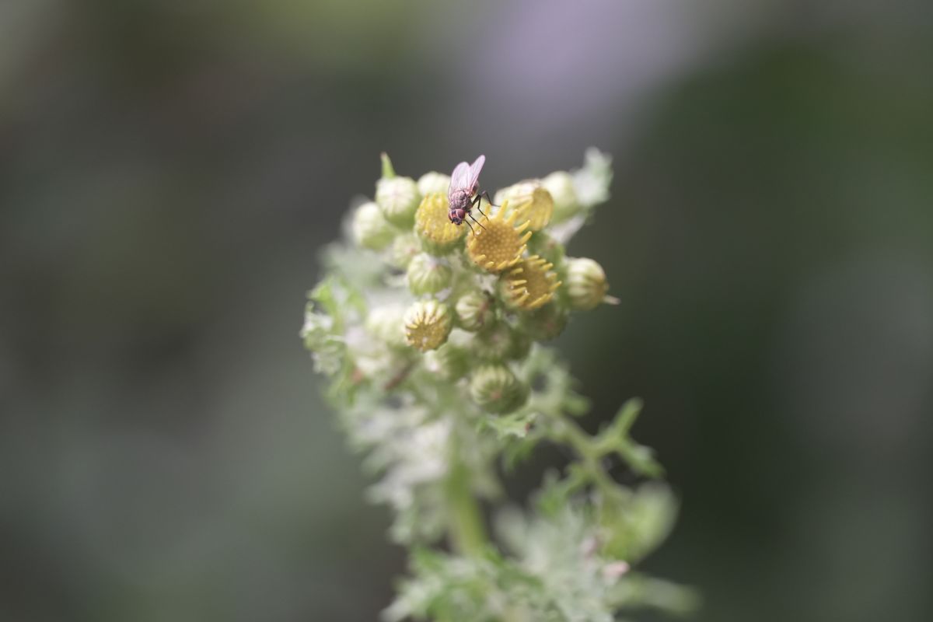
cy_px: 311
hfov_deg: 10.2
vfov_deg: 6.8
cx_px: 466
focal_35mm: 202
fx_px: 5248
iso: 800
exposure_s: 1/160
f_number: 5.6
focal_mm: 135
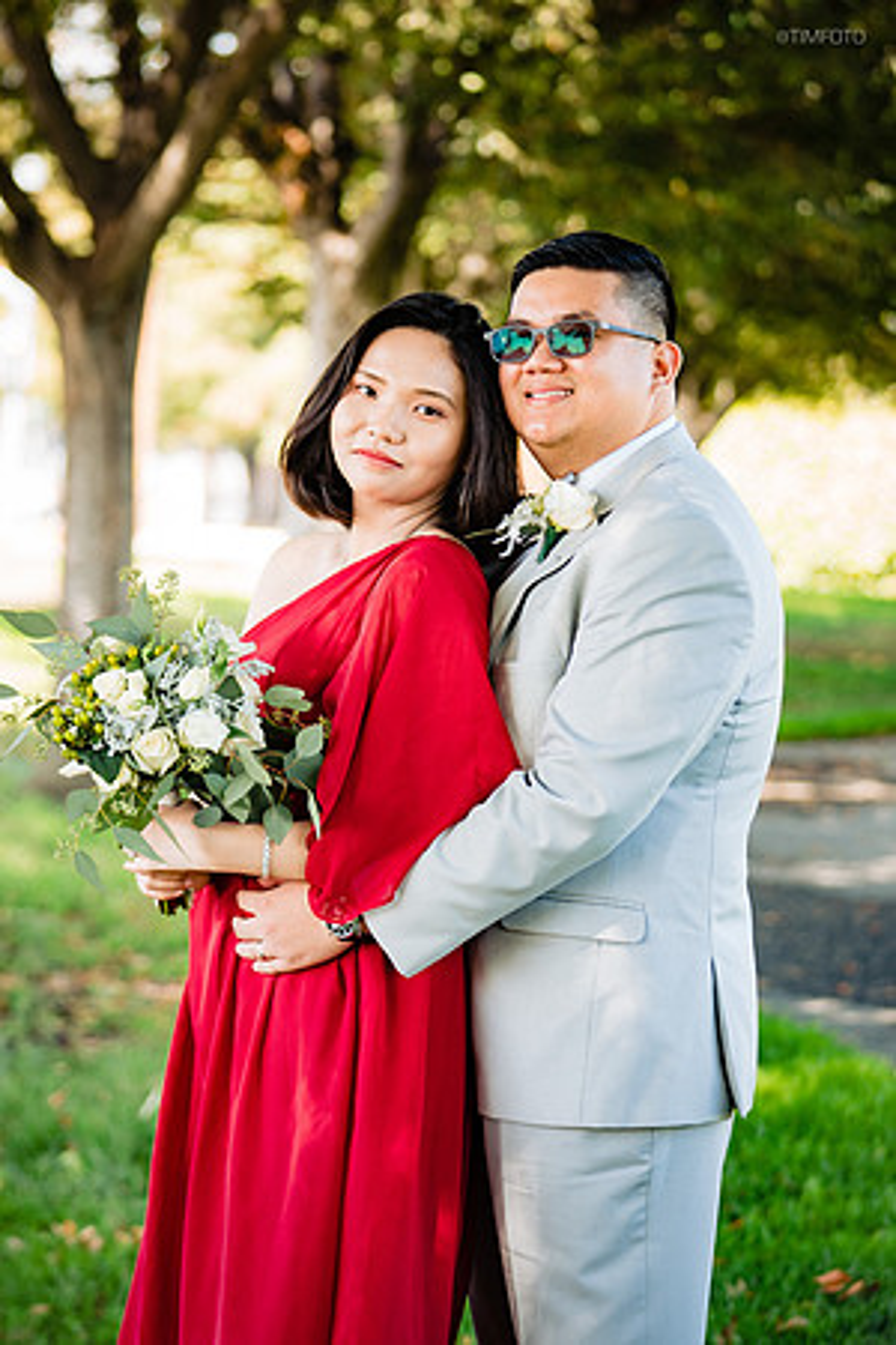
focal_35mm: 114
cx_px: 448
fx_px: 4256
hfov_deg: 12.0
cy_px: 672
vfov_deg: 17.9
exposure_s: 1/80
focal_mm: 76
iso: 100
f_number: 2.8
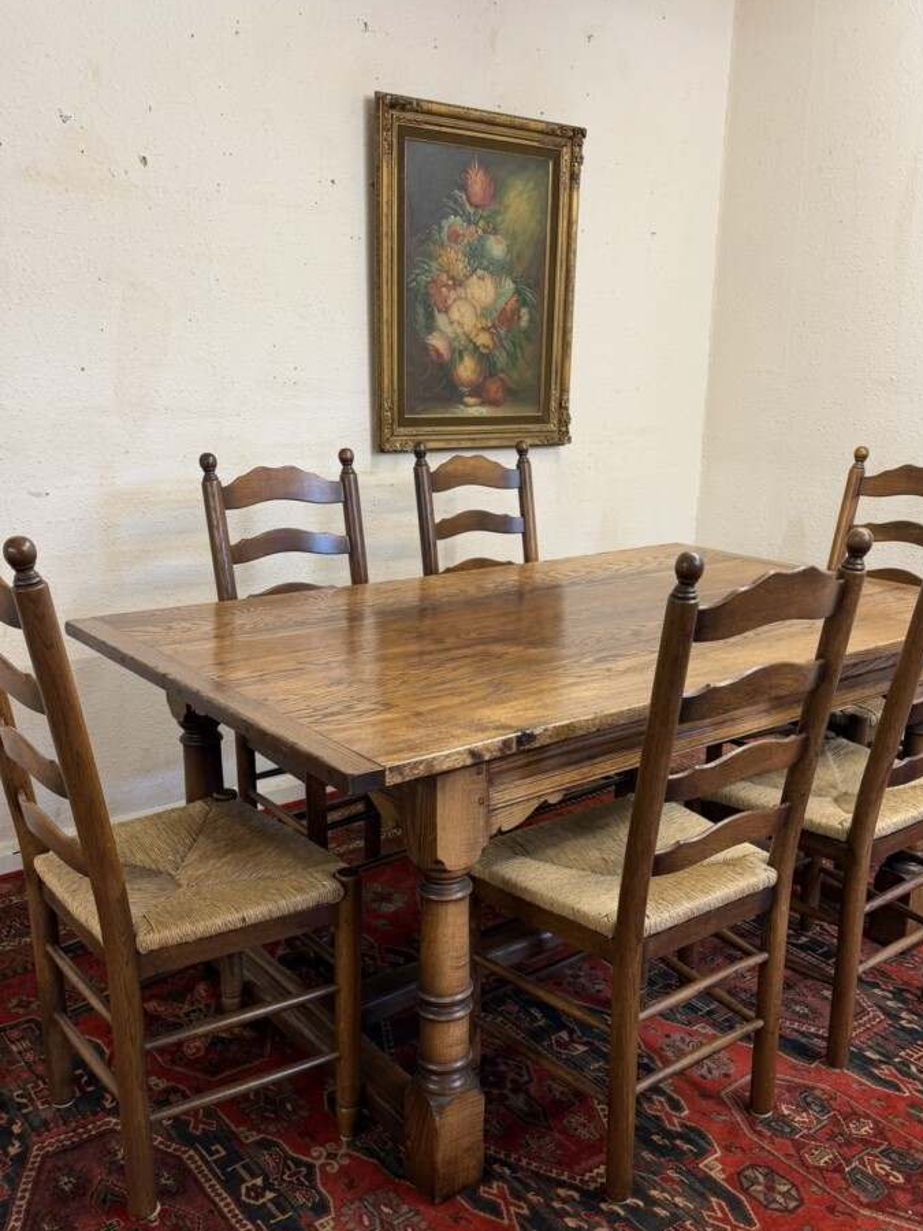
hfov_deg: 44.0
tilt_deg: -17.3
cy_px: 693
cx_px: 528
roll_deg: -1.4
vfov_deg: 56.6
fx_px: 1138
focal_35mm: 32
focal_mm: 6.76
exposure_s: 1/50
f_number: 1.78
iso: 125
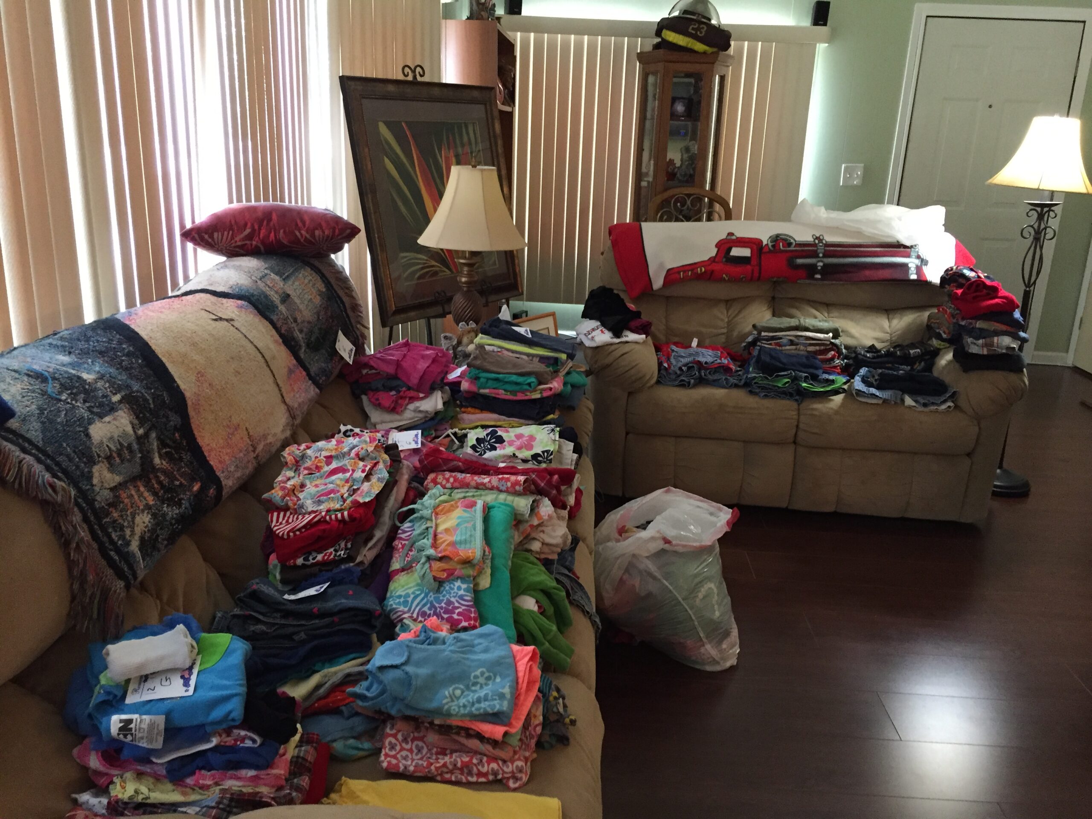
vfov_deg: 48.2
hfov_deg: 61.7
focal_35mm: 29
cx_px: 546
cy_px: 410
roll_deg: -1.8
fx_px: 915
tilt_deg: -17.2
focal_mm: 4.15
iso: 250
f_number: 2.2
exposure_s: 1/30
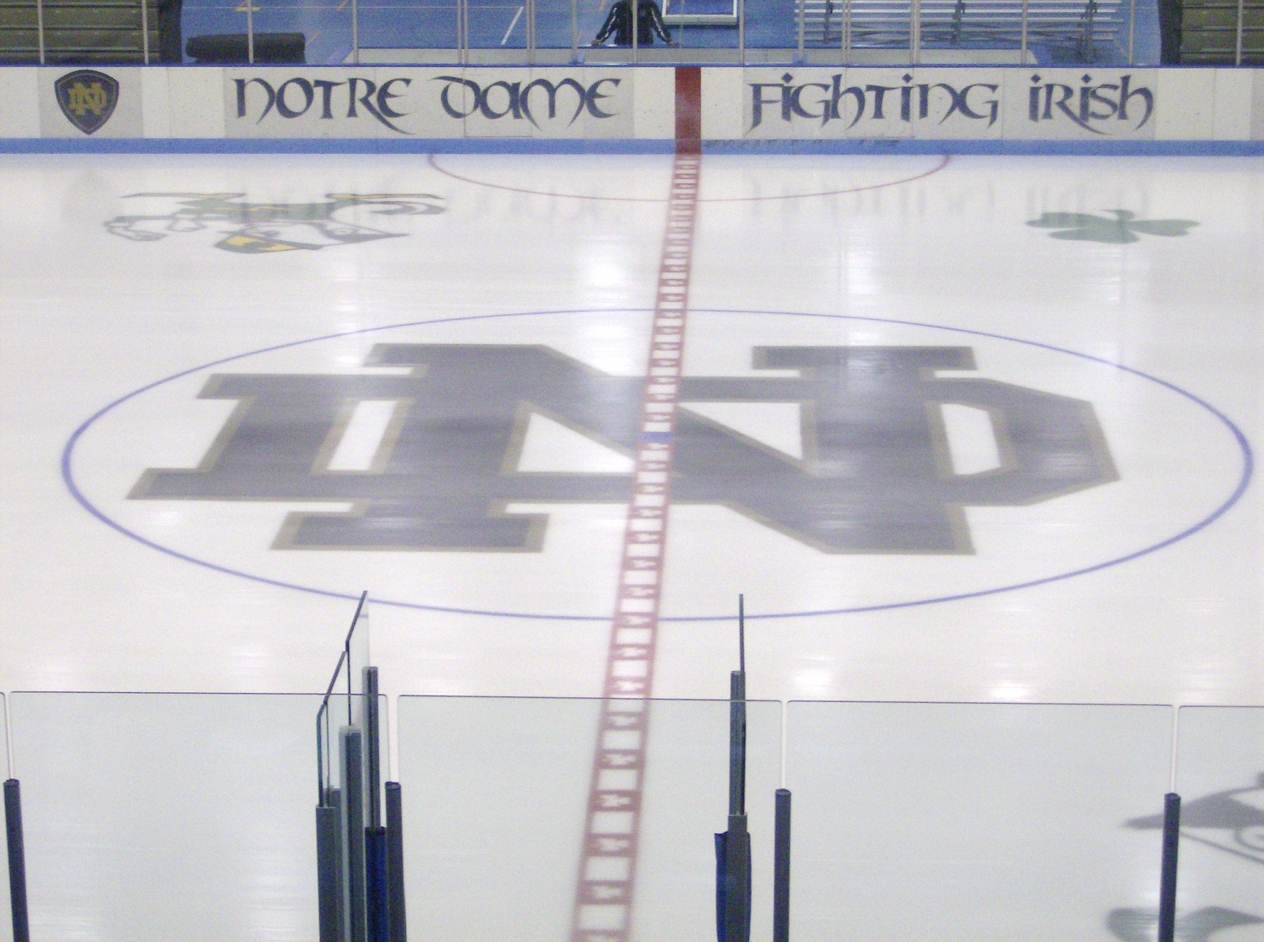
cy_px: 471
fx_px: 3097
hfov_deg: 23.1
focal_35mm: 85
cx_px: 632
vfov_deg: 17.3
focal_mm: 14.1
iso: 200
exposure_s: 1/101
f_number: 4.2
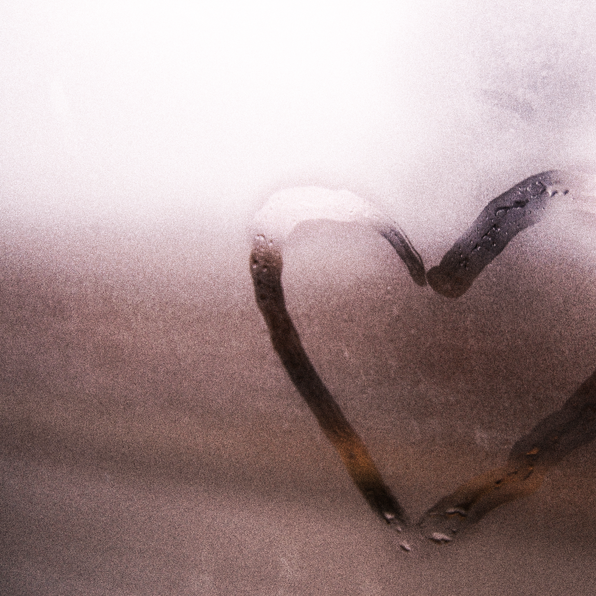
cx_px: 435
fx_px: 1130
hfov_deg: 29.2
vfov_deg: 29.6
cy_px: 298
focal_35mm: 58
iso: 400
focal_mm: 30
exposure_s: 1/60
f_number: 4.2
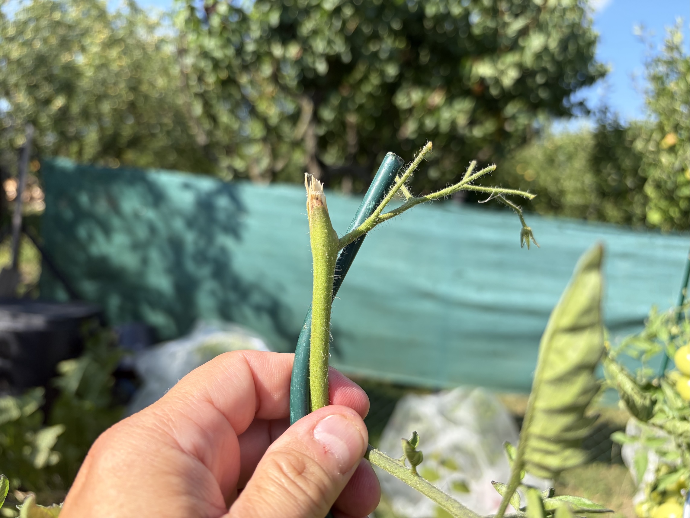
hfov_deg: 67.3
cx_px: 345
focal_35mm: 26
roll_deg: -4.1
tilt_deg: -4.3
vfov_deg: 53.1
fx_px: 518
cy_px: 259
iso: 50
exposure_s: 1/1626
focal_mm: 5.96
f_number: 1.6
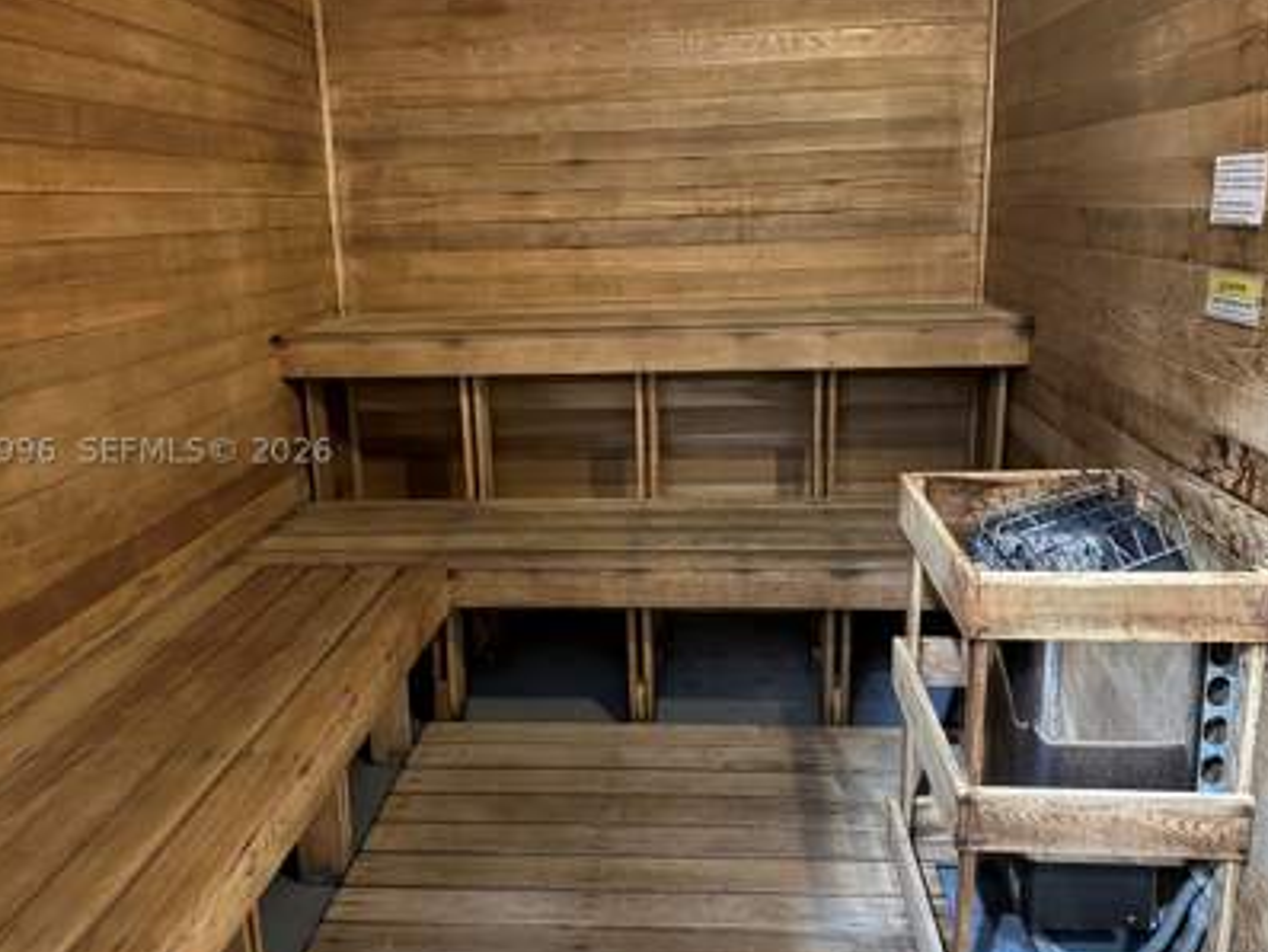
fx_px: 1063
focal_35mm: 29
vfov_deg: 48.2
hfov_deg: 61.6
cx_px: 626
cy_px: 450
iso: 1000
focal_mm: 6.76
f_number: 1.78
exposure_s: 1/15
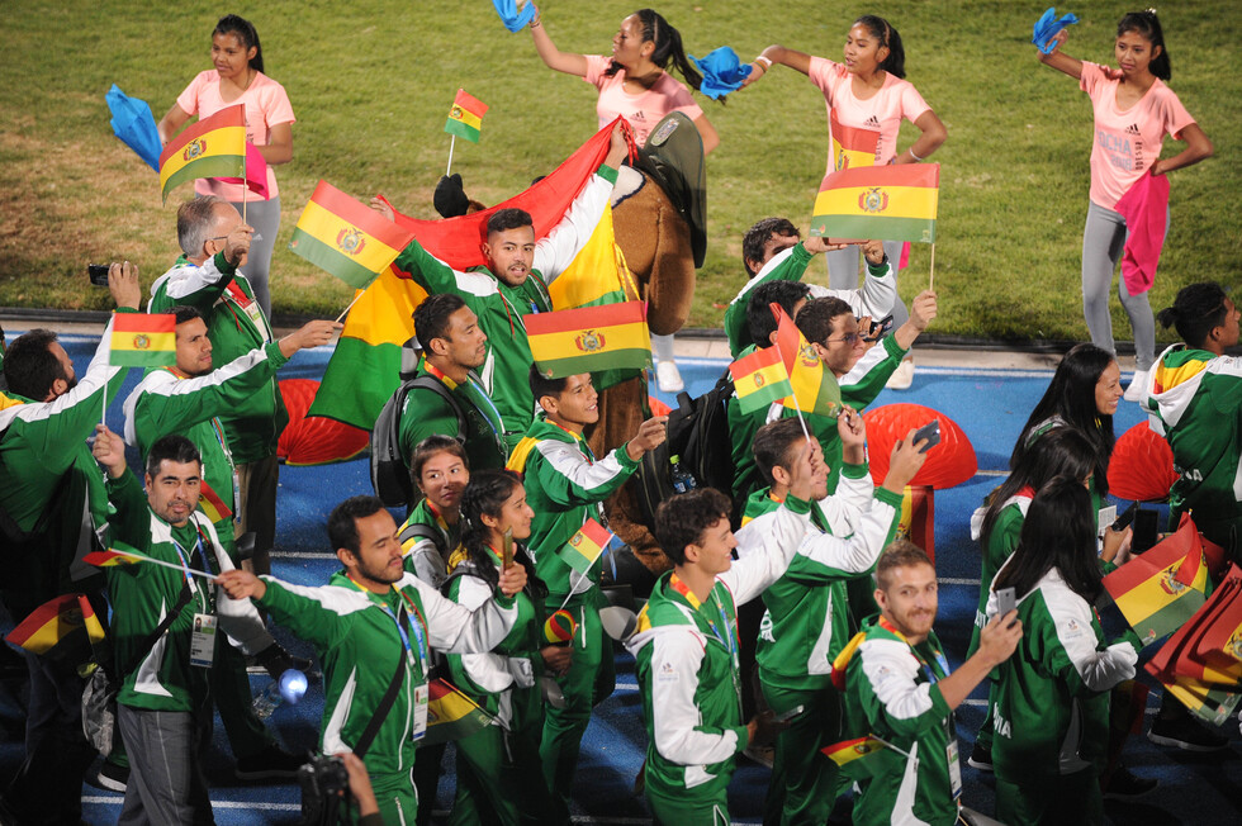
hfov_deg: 10.3
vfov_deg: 6.9
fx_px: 6895
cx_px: 621
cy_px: 413
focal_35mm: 200
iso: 2000
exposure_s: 1/1000
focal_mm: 200
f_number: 2.8
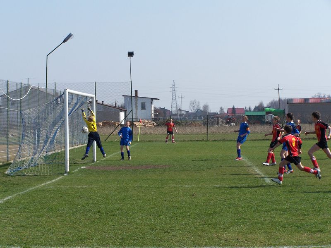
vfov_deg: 14.1
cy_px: 124
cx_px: 166
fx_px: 1004
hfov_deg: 18.7
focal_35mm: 105
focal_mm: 17.5
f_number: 4.5
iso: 80
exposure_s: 1/640
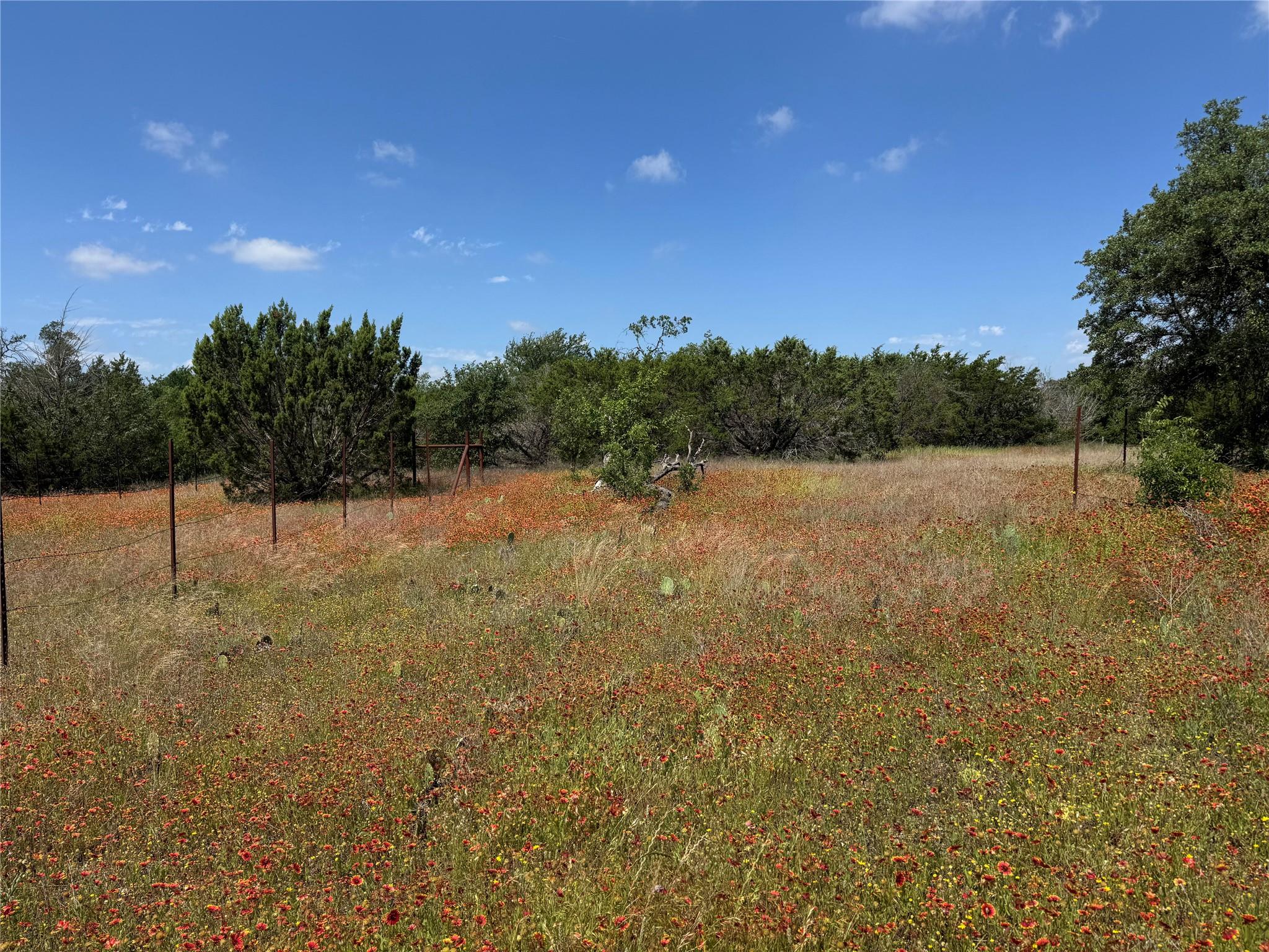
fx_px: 880
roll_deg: +0.7
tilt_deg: -2.6
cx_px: 634
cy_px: 476
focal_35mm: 24
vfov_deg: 56.8
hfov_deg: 71.6
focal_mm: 6.76
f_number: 1.78
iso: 80
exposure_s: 1/4950
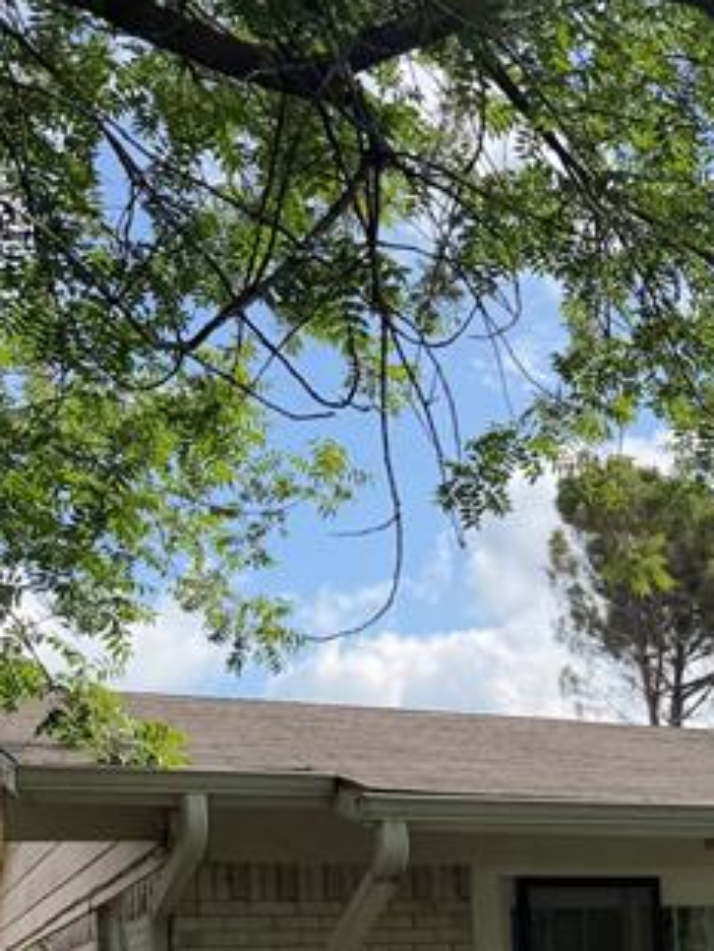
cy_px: 1018
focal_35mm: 59
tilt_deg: -1.6
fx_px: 1623
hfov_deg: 22.8
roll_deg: +3.6
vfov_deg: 29.8
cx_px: 851
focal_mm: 6.76
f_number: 1.78
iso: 80
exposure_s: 1/2703
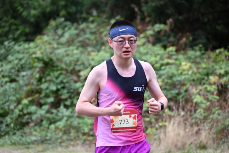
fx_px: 1272
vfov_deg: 6.9
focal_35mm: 200
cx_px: 114
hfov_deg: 10.3
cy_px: 76
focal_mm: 200
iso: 1250
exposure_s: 1/250
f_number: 6.3
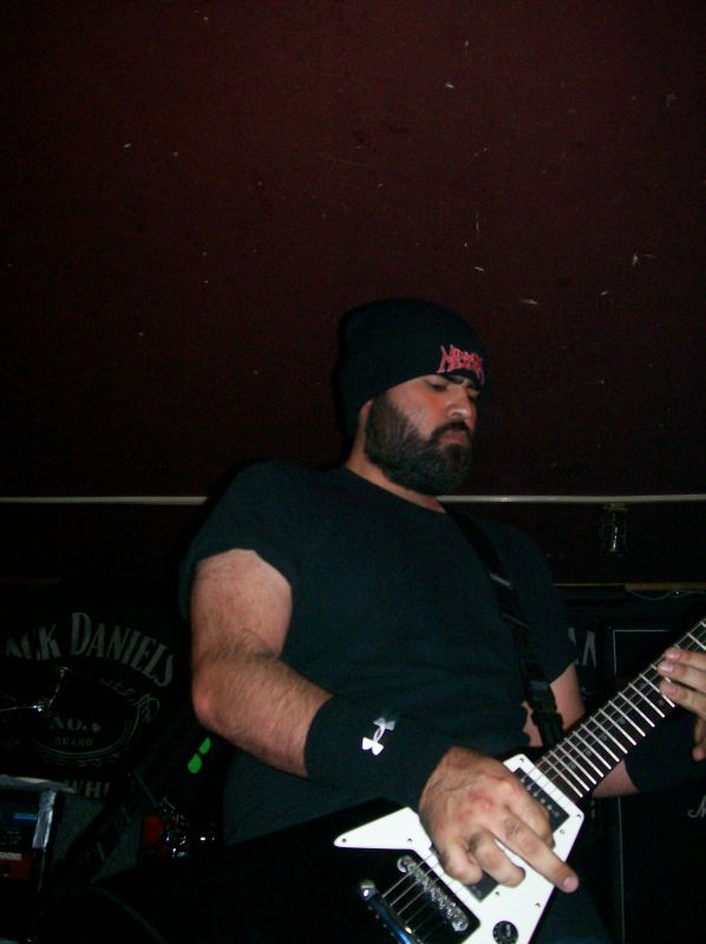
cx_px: 353
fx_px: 981
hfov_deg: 39.6
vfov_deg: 51.4
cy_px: 472
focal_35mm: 36
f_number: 2.7
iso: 140
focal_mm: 6
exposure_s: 1/64
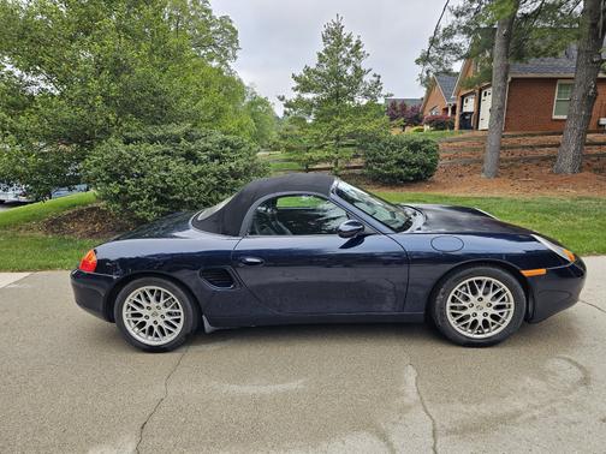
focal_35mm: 23
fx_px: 403
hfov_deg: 73.9
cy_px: 227
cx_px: 303
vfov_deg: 58.9
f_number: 1.7
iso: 20
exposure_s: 1/180
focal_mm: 6.3
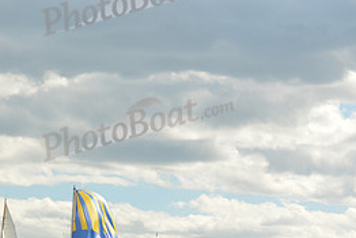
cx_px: -27
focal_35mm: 155
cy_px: 216
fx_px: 1534
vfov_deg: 8.8
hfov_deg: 13.0
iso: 400
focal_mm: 70
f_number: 6.3
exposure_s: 1/640
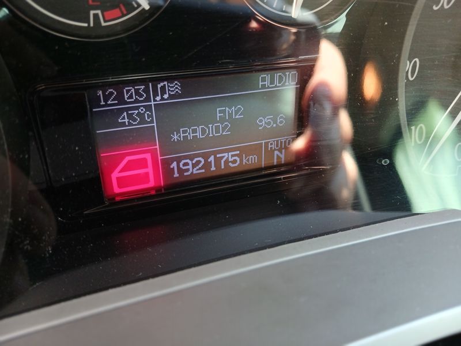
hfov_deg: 65.3
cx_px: 230
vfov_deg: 51.4
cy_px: 173
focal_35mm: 27
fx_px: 360
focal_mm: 3.98
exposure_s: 1/50
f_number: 1.8
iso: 250
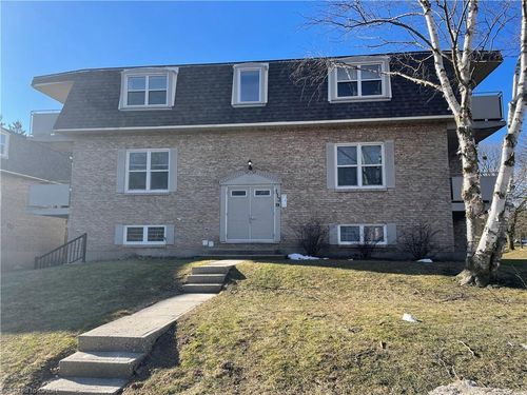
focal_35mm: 26
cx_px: 264
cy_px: 198
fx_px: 396
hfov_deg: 67.3
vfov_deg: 53.1
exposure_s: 1/1289
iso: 32
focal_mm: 4.2
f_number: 1.6
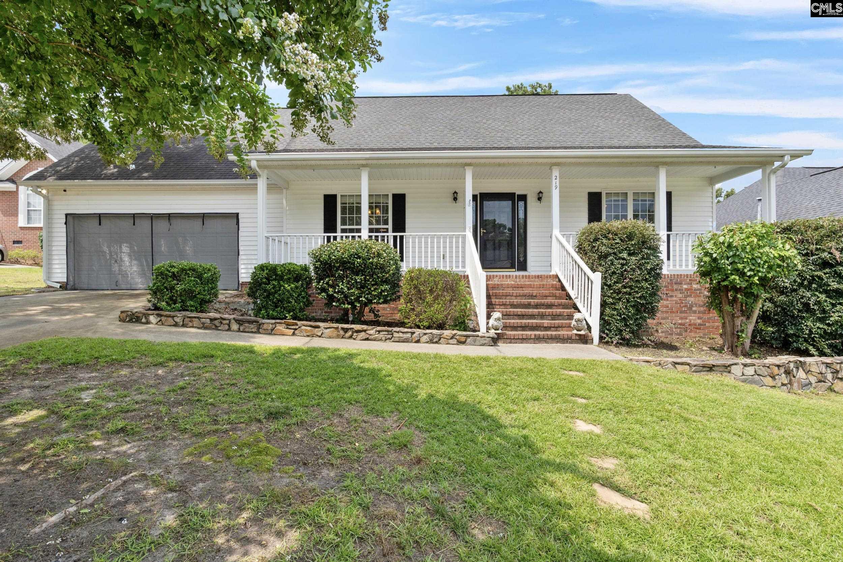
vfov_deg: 72.1
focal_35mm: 16
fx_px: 386
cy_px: 281
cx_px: 422
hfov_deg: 95.0
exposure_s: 1/320
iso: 200
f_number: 6.3
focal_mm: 11
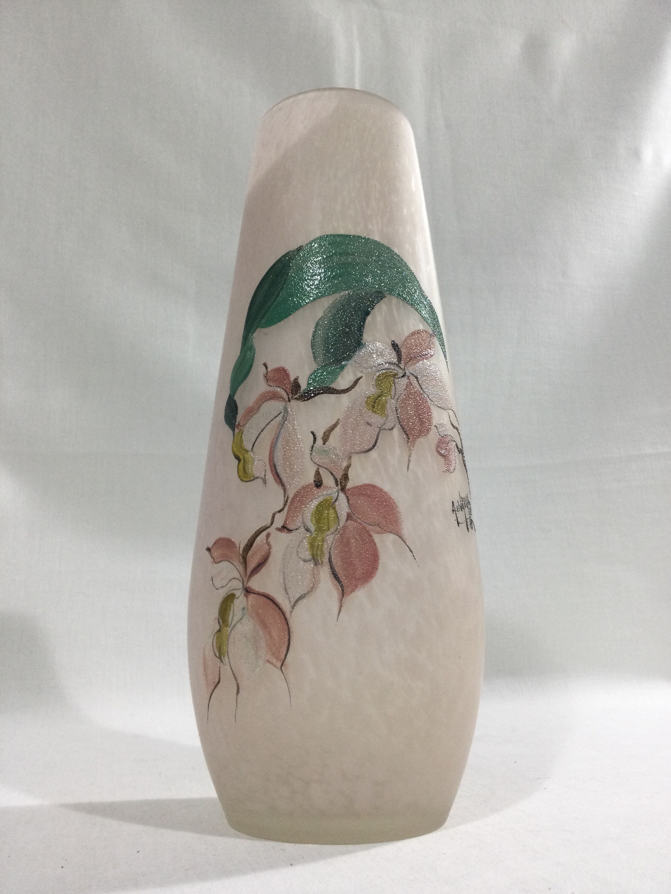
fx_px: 801
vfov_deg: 58.4
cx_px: 336
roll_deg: -0.2
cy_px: 447
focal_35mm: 31
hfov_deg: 45.4
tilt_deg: +12.4
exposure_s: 1/33
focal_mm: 3.3
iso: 25
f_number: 2.4
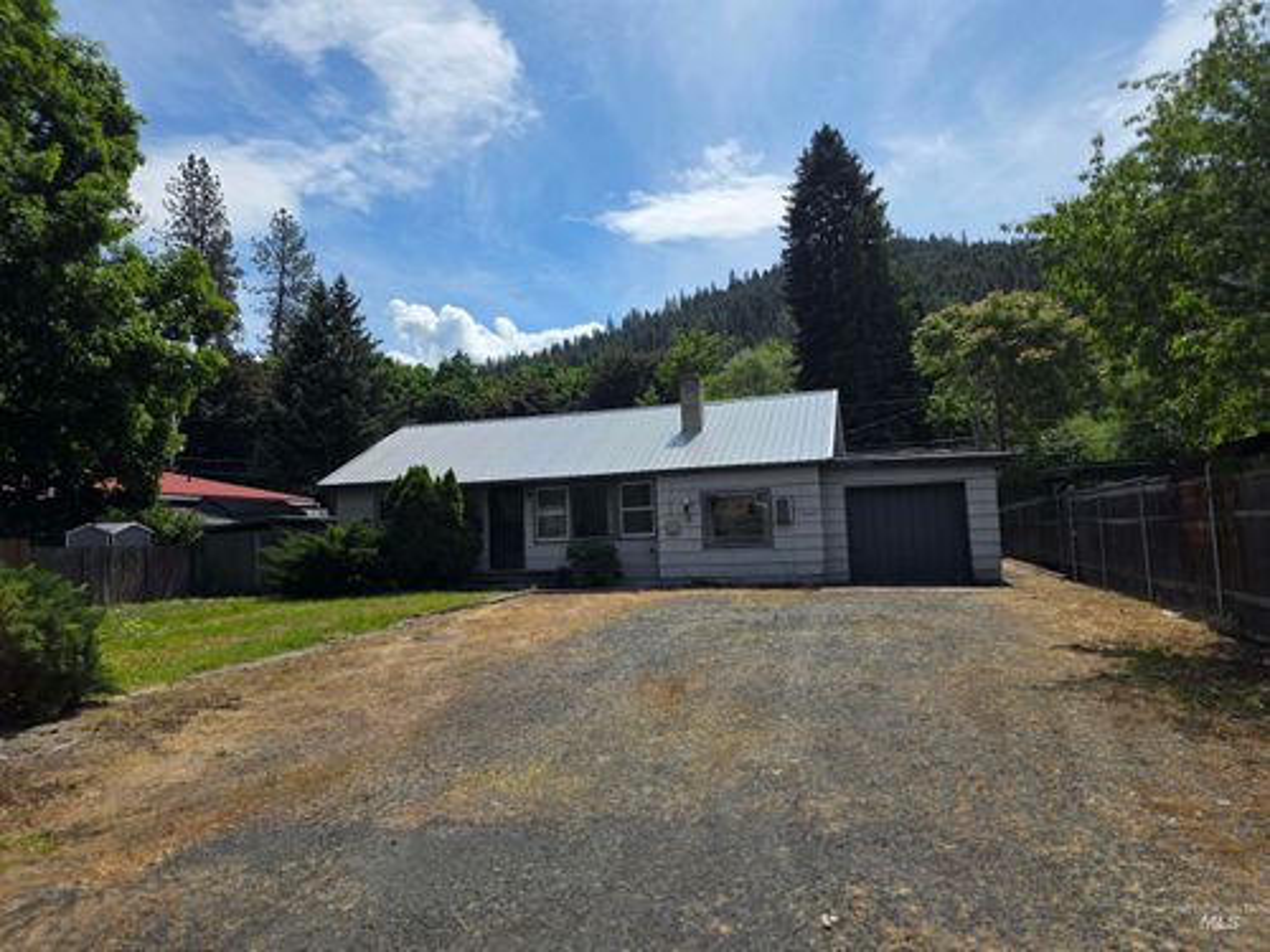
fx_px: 844
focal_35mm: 23
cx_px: 635
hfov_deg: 73.9
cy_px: 476
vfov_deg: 58.9
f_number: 1.7
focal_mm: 6.3
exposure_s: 1/6809
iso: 80
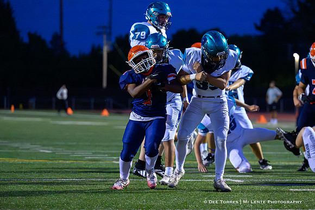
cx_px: 183
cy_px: 124
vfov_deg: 7.7
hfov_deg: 11.5
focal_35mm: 178
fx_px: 1560
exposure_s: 1/1250
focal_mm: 125
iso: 18000
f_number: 2.8
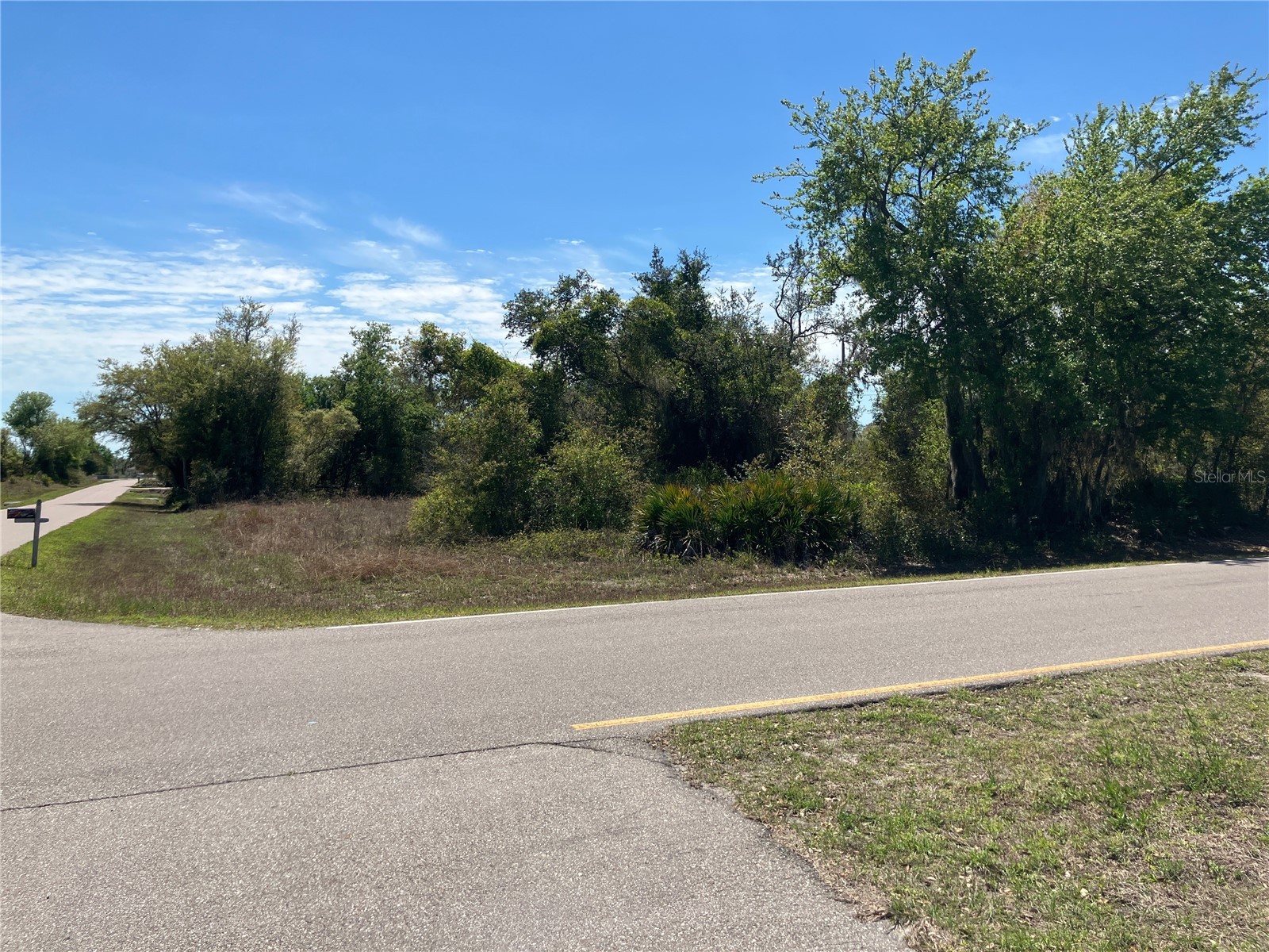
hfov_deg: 63.4
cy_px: 476
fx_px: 1026
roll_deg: +1.0
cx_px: 634
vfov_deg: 49.7
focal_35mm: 28
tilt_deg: +0.8
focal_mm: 3.99
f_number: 1.8
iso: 32
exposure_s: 1/2703
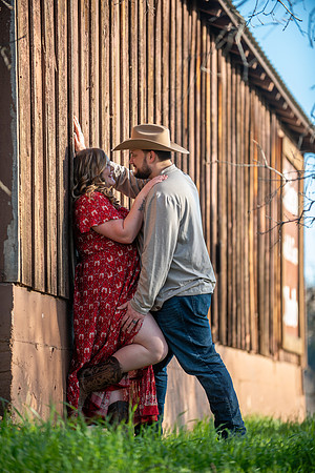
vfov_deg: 11.7
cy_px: 236
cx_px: 158
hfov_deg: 7.8
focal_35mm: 175
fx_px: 2297
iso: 50
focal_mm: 175
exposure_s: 1/250
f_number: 2.8
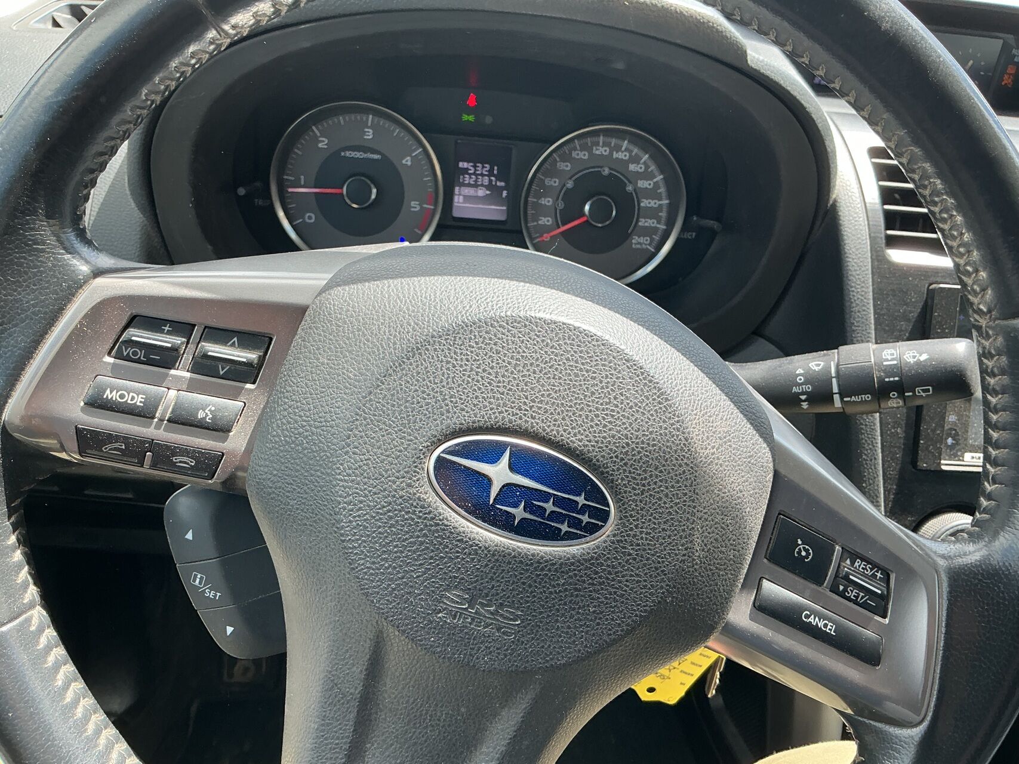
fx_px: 854
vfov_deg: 48.2
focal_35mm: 29
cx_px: 510
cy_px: 382
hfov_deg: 61.7
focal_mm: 3
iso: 20
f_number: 1.8
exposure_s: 1/120
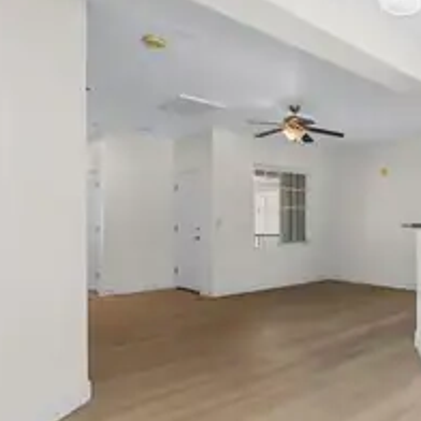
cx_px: 415
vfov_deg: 60.9
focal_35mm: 26
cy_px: 227
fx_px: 358
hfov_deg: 50.2
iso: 400
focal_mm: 10
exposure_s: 1/8
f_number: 8
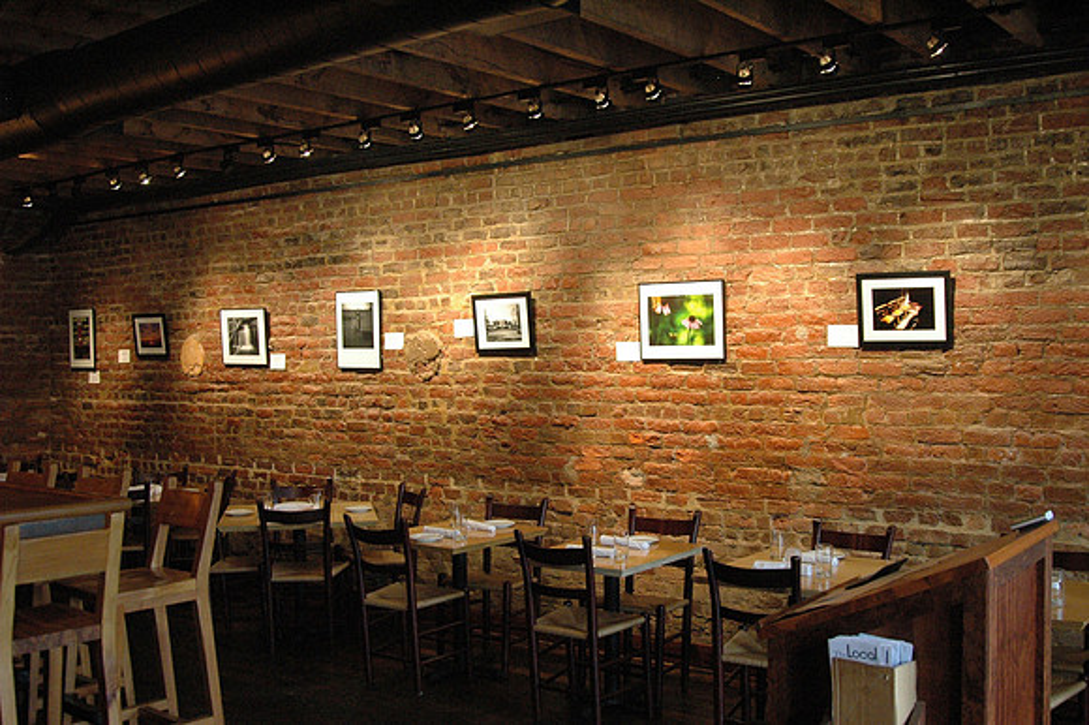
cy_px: 362
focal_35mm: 36
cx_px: 544
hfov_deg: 53.2
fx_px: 1088
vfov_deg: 36.8
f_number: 4.5
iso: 1600
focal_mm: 24
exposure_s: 1/80
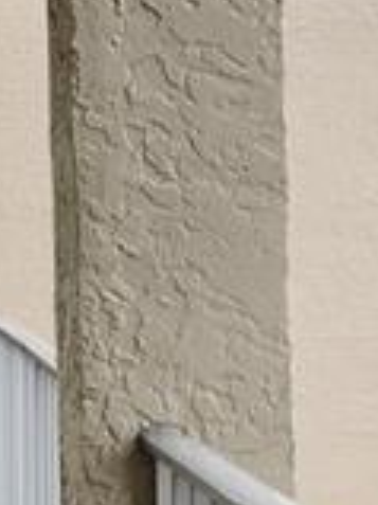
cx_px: -375
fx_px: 2537
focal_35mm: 174
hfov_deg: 8.1
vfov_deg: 11.3
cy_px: 461
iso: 12
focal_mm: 6.4
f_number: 1.8
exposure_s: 1/262
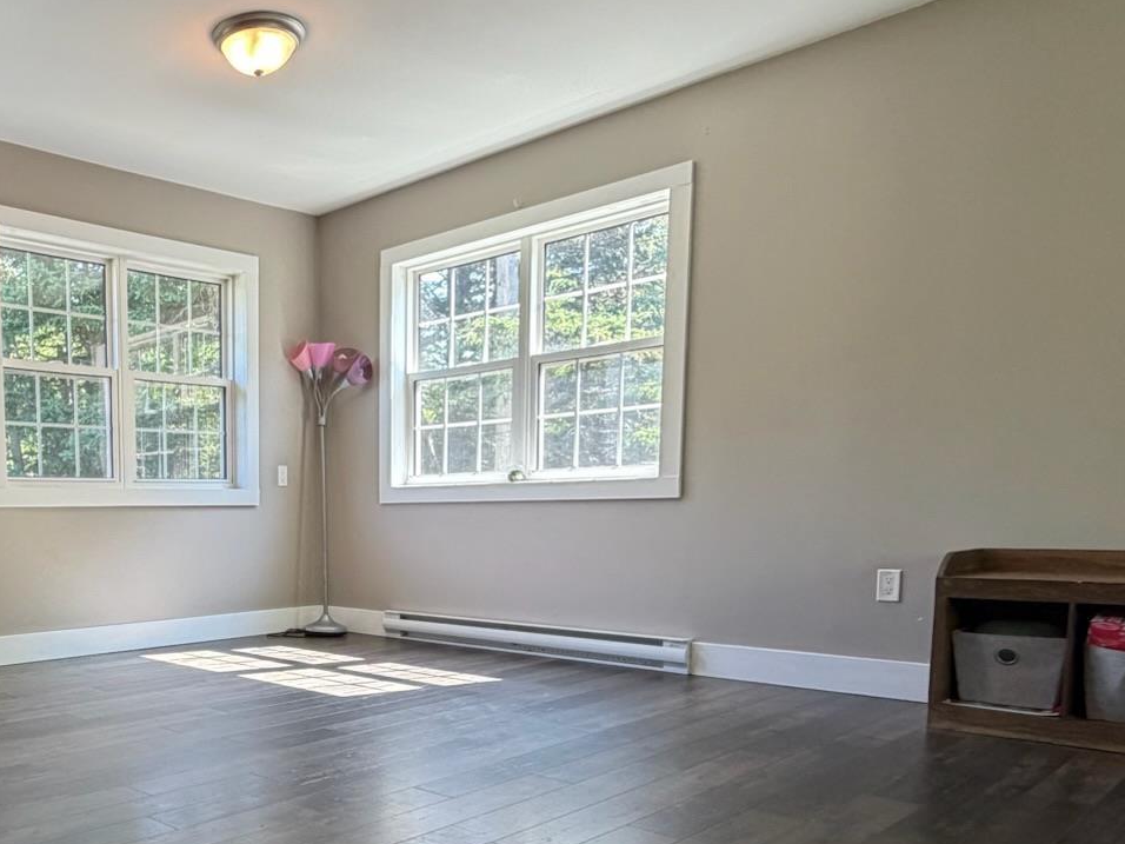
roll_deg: +1.1
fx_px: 975
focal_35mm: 30
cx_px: 202
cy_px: 616
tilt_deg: -5.6
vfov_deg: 45.4
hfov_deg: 55.1
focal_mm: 2.22
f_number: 2.2
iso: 200
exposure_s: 1/120
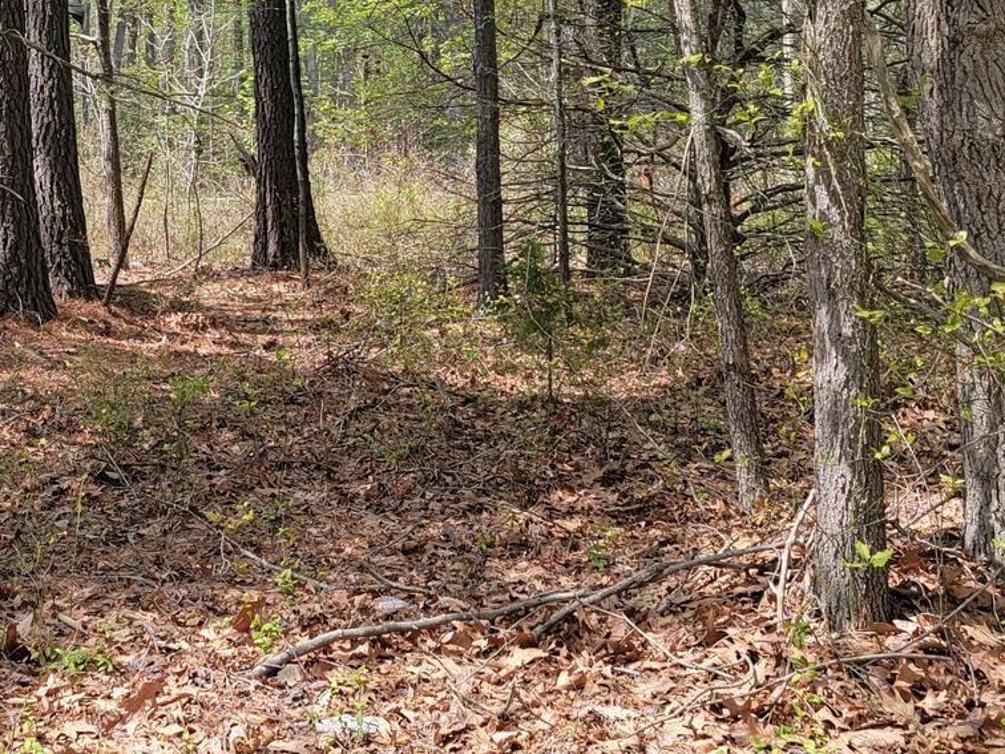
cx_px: 250
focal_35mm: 65
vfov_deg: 22.0
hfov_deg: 29.4
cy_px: 56
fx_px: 1887
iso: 16
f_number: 1.8
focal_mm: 6.7
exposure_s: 1/338
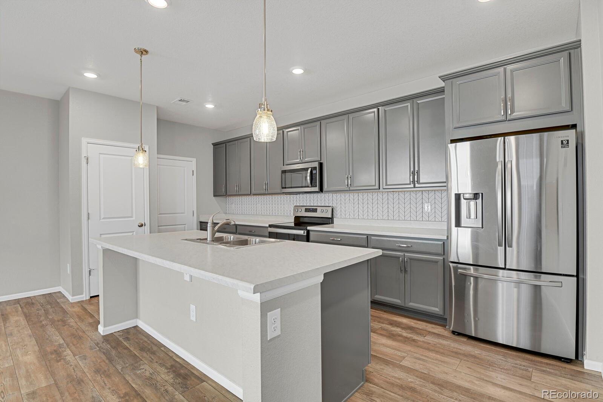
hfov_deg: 93.3
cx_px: 302
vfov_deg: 70.4
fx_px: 285
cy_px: 201
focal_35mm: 17
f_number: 8
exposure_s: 2
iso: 250
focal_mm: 17
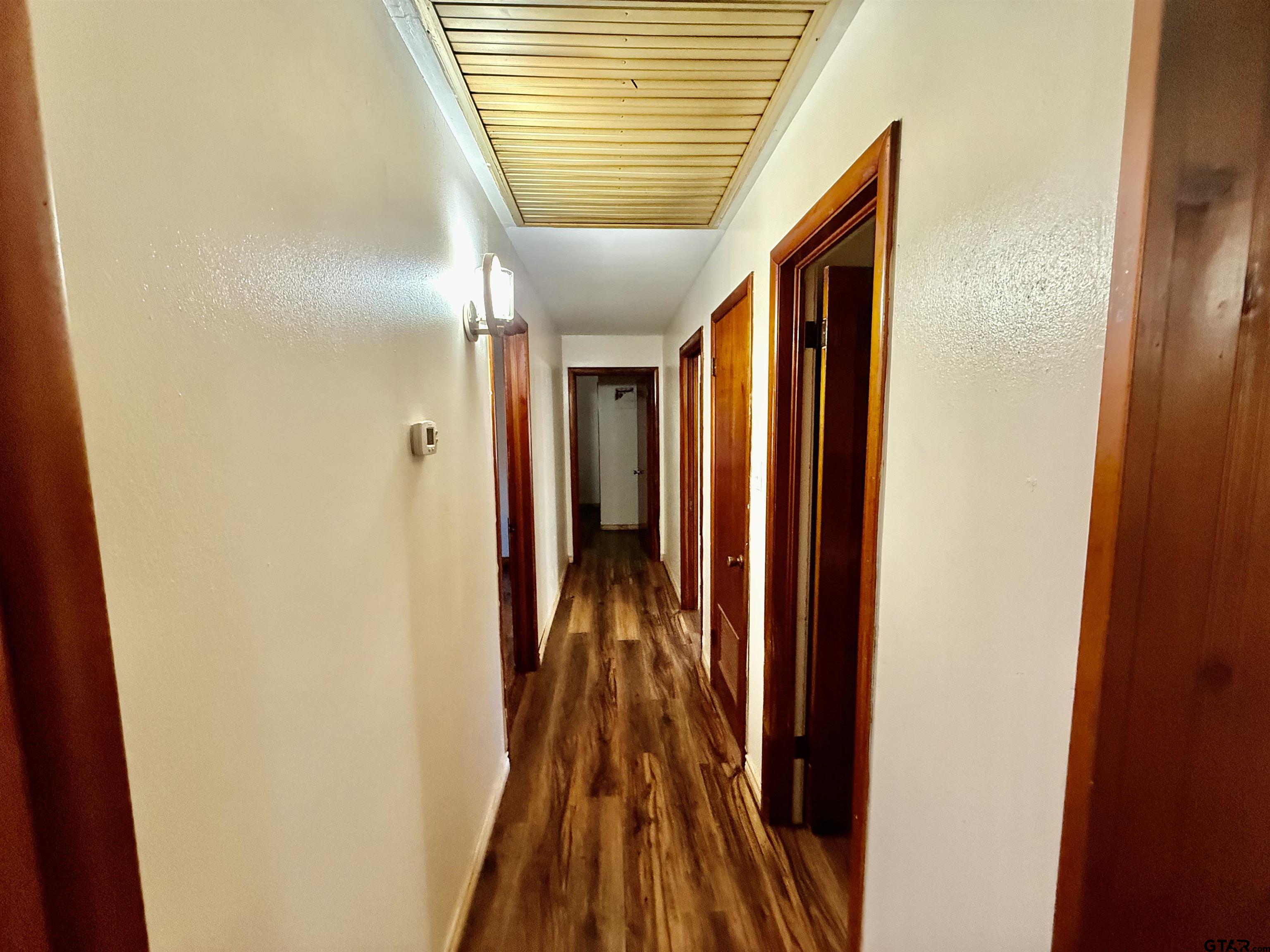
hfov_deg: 102.1
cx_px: 635
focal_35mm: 14
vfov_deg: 85.7
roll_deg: +1.0
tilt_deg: -4.4
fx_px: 514
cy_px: 476
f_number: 2.2
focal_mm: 2.22
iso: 640
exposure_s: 1/60
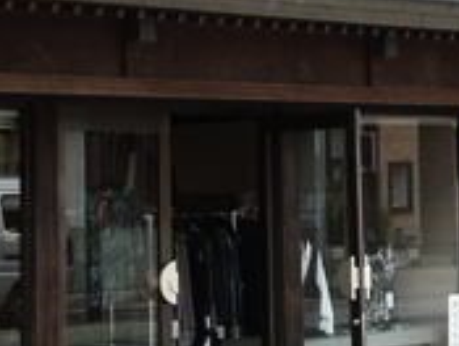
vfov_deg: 11.3
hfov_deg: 15.1
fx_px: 1727
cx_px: 273
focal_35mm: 130
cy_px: -21
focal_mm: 19
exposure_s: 1/100
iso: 100
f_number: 4.1
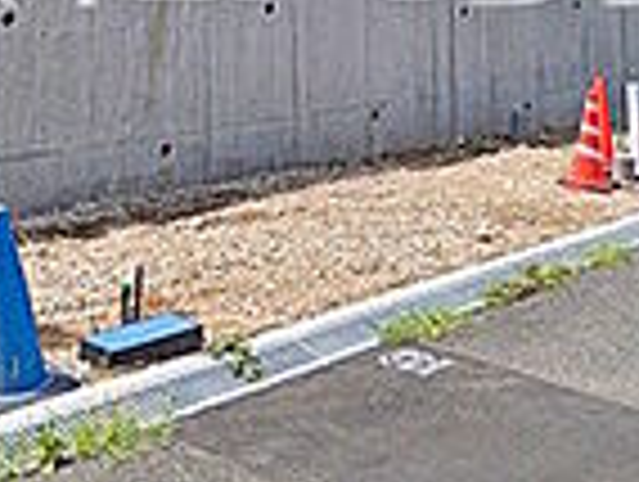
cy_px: -77
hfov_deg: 32.6
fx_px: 1091
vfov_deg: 23.1
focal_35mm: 59
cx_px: 310
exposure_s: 1/2347
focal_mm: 1.83
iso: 51
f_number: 2.2
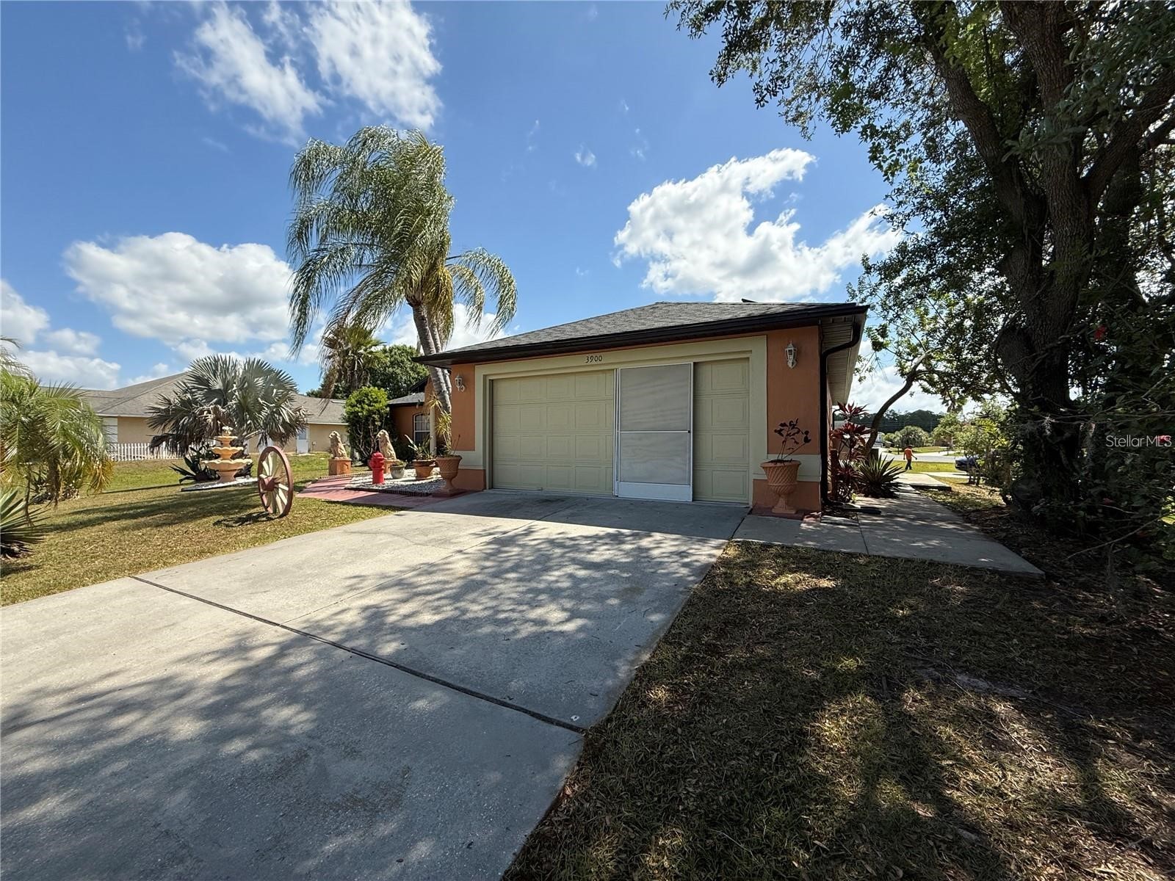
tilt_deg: +1.3
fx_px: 475
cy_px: 440
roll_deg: -0.2
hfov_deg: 102.1
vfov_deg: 85.7
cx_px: 588
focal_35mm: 14
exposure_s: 1/1848
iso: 80
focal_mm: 2.22
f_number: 2.2
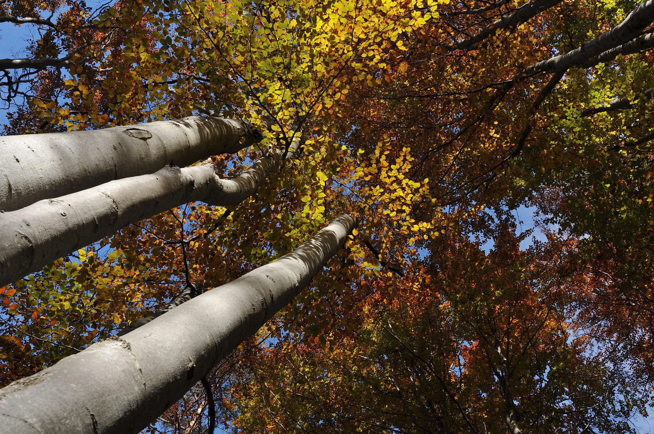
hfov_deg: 59.6
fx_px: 572
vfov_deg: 41.6
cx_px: 327
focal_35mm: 32
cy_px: 217
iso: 200
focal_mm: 21
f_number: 9
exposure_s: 1/320
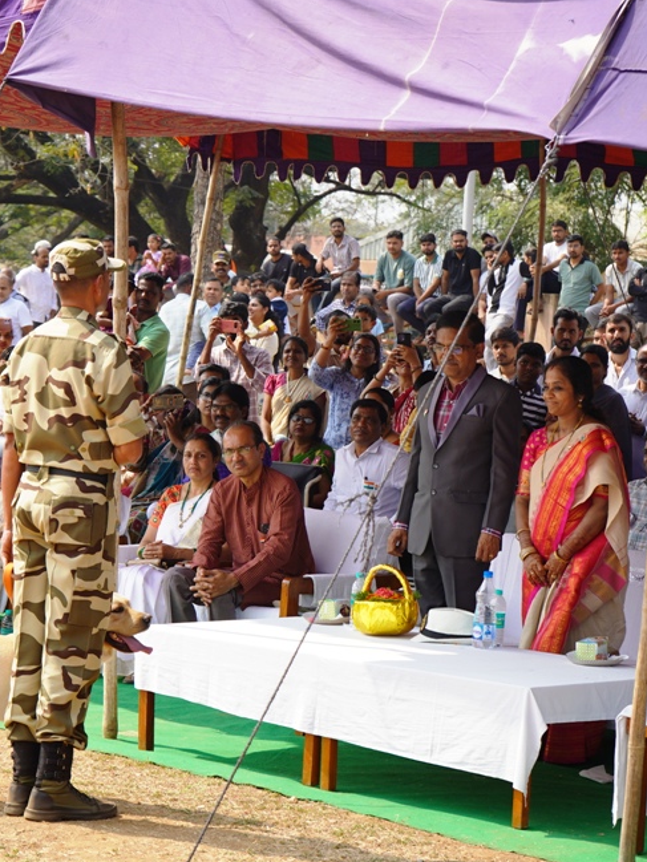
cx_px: 335
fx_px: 2541
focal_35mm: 102
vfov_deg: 19.3
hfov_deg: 14.5
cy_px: 432
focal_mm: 70
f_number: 5.6
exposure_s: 1/250
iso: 100
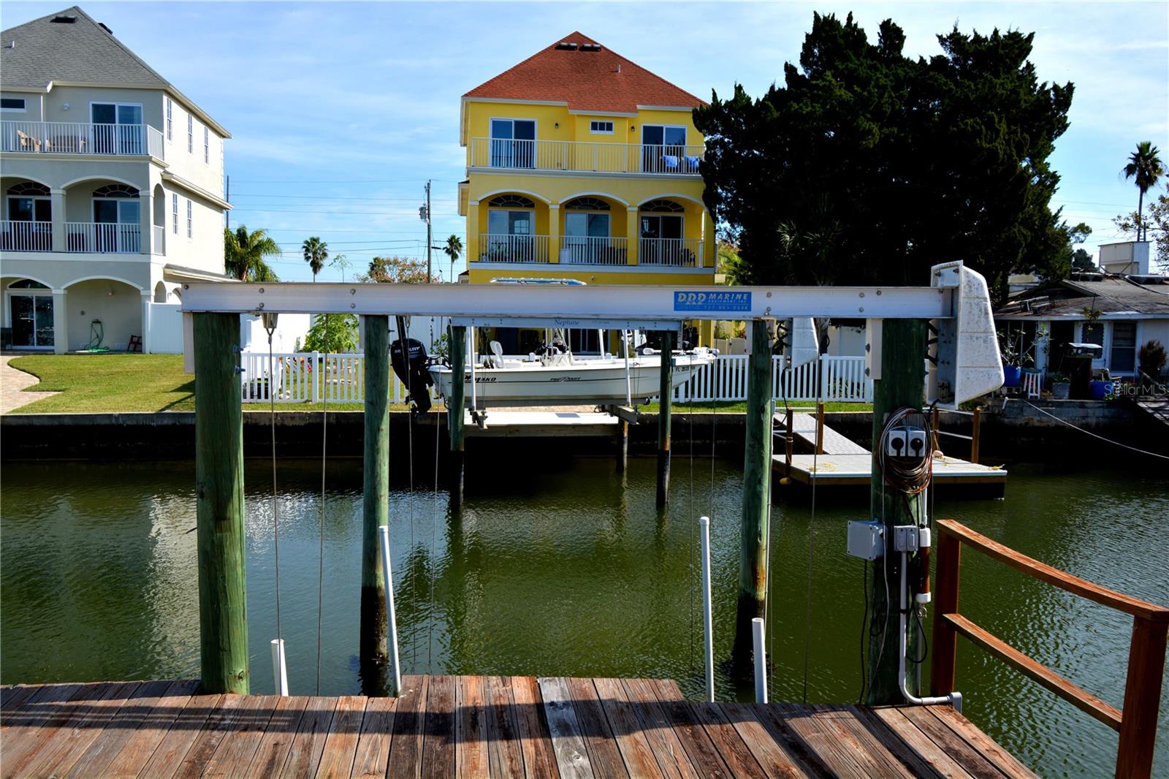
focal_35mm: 30
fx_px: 974
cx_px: 584
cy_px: 390
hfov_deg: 61.9
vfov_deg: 43.6
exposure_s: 1/250
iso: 100
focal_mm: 20
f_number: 8
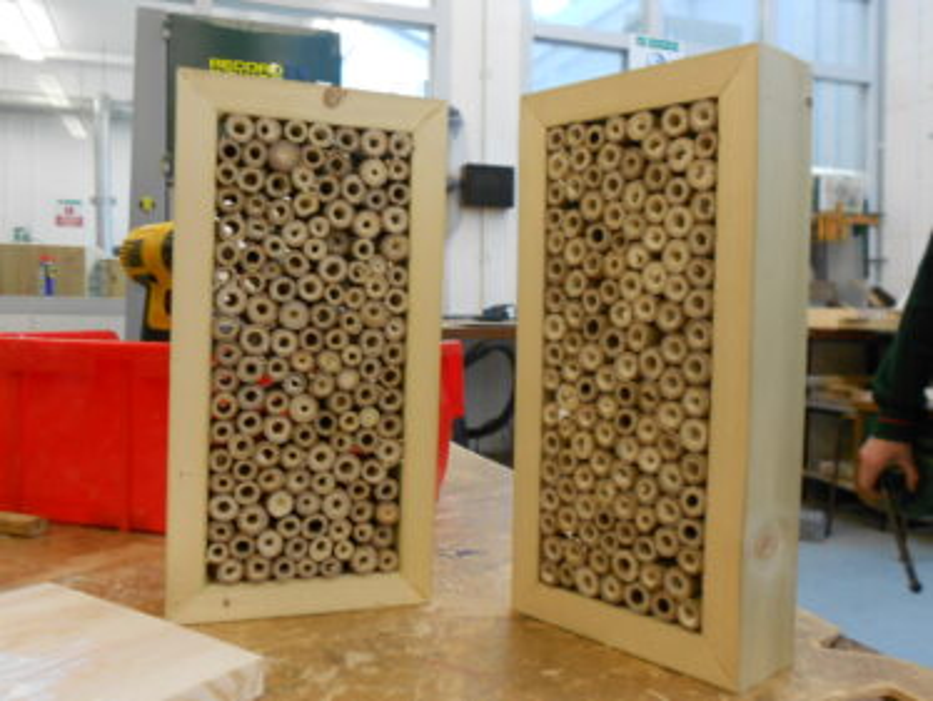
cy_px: 350
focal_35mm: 32
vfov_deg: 44.2
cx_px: 466
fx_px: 863
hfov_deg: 56.8
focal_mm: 5.8
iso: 160
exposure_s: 1/30
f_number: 3.6
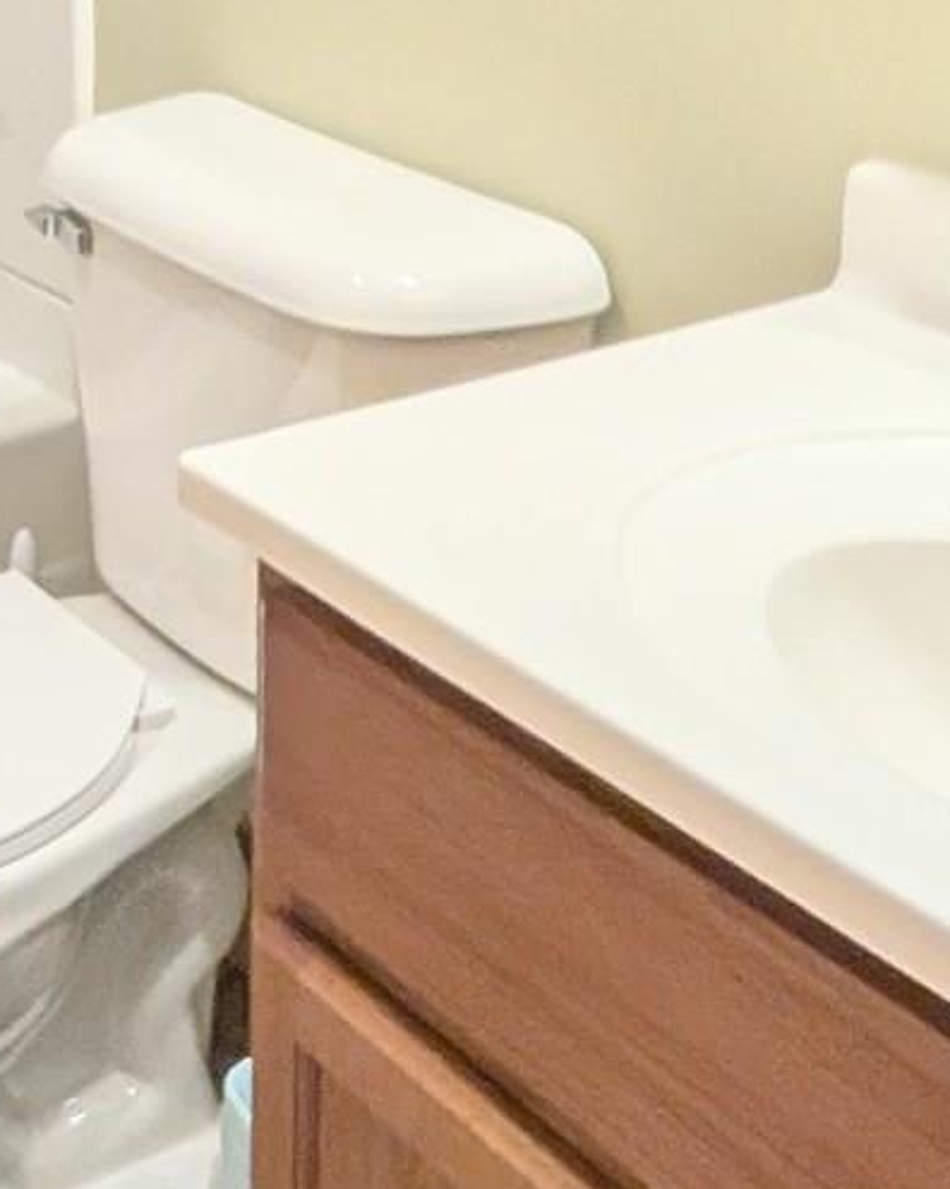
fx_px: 2076
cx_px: 43
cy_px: -14
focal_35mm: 59
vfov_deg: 29.7
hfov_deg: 24.8
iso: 63
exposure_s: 1/30
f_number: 2.2
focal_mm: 1.54
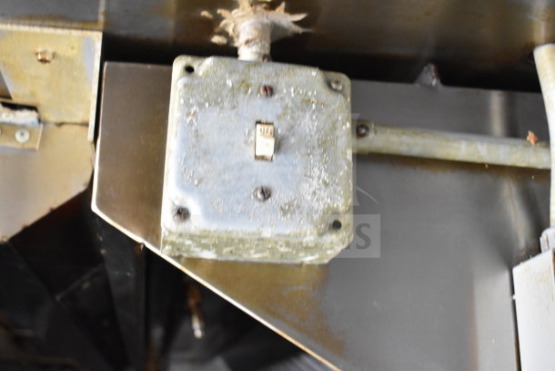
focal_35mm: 44
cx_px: 278
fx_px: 671
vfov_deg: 30.9
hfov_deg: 45.0
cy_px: 186
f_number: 4.2
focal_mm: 29
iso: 2500
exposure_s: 1/50
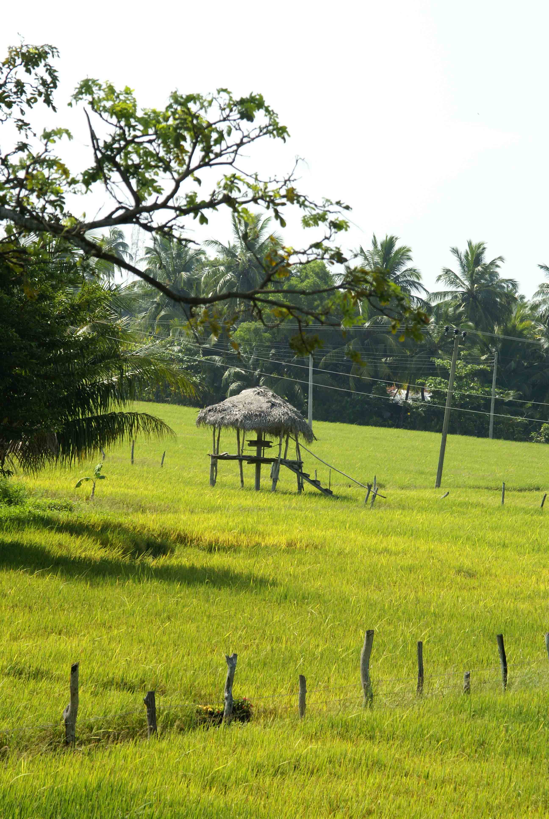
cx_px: 274
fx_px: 2737
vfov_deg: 17.0
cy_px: 410
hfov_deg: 11.5
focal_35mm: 120
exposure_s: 1/160
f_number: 10
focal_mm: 80
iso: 100
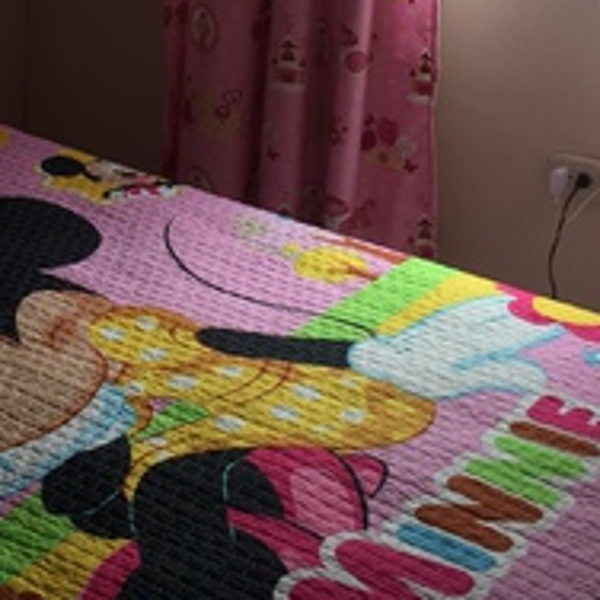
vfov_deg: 20.5
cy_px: 16
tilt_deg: -16.6
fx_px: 1608
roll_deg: -2.4
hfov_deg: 21.0
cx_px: 150
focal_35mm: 82
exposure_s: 1/120
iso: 32
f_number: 2.2
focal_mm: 4.15
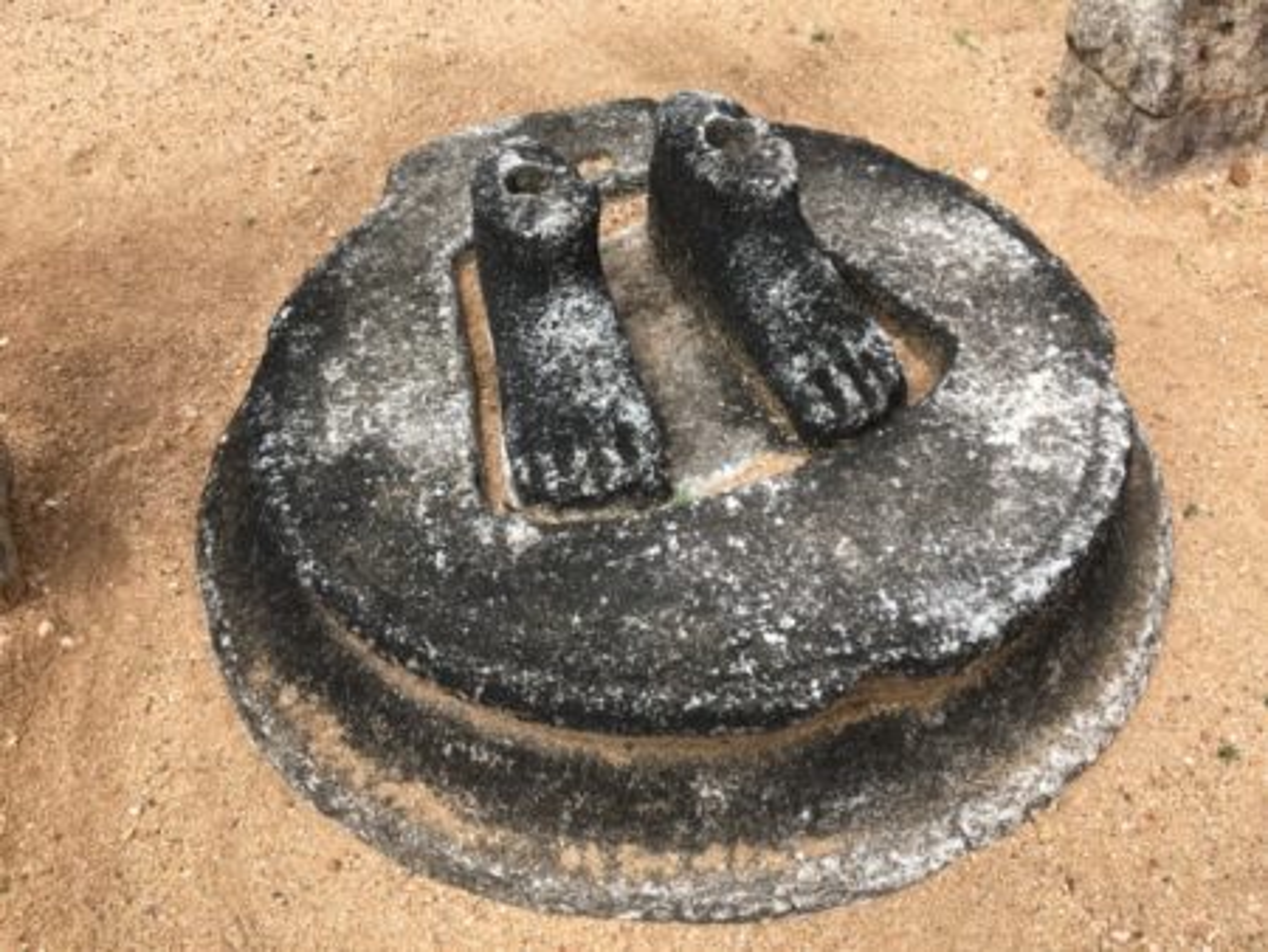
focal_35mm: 29
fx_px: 1063
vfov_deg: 48.3
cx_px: 634
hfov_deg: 61.6
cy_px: 476
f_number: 2.2
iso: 25
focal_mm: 4.15
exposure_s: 1/484
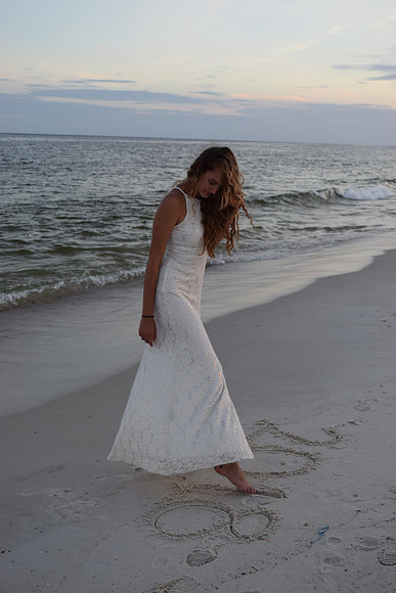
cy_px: 296
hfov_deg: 29.9
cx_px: 198
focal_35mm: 45
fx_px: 742
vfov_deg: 43.6
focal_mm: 30
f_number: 5.6
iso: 400
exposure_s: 1/125
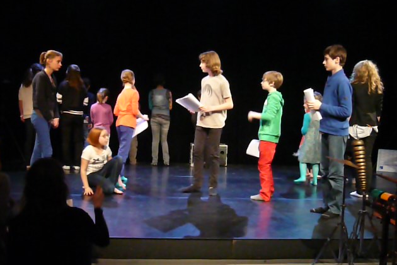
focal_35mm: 37
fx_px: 408
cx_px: 197
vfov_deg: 35.9
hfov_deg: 51.9
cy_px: 125
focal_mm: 5.8
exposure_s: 1/30
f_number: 2.8
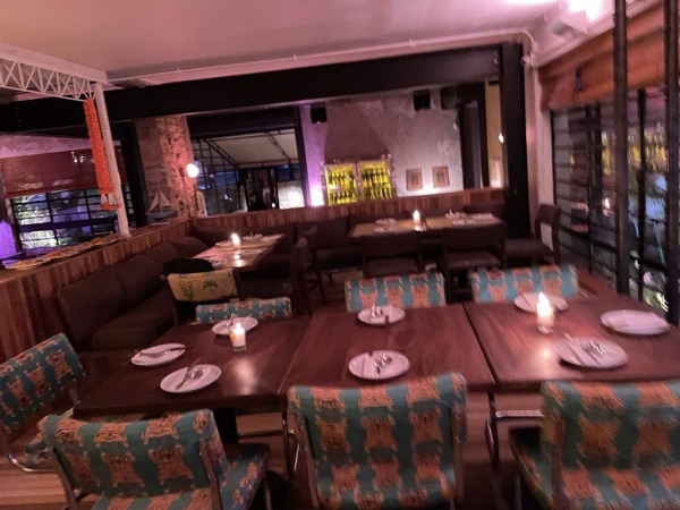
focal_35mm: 26
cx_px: 340
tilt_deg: -10.3
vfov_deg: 53.1
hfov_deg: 67.3
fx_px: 511
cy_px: 255
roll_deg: +7.4
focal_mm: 4.2
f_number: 1.6
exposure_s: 1/30
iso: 1000
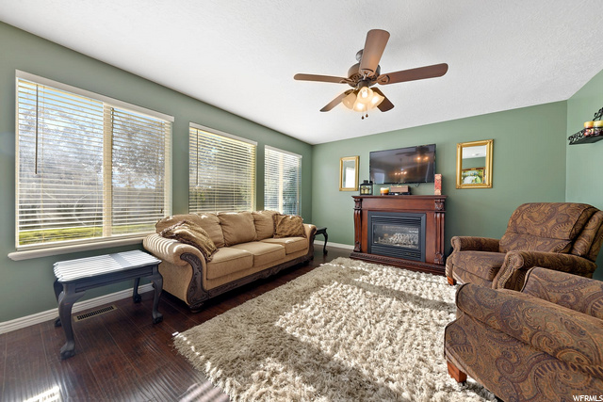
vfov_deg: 90.0
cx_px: 302
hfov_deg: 112.6
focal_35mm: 12
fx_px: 201
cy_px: 201
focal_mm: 12
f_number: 8
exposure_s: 1/2.5
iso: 100
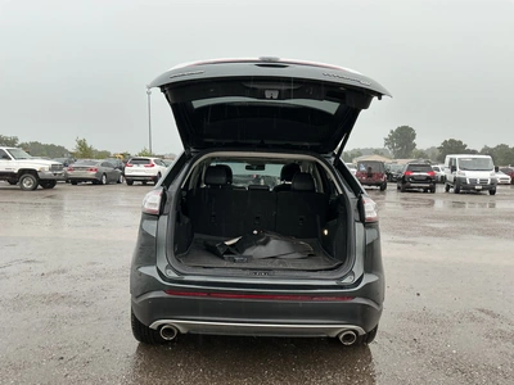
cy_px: 192
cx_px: 257
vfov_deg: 49.7
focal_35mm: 28
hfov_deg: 63.4
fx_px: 416
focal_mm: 3
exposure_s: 1/97
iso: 64
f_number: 1.8
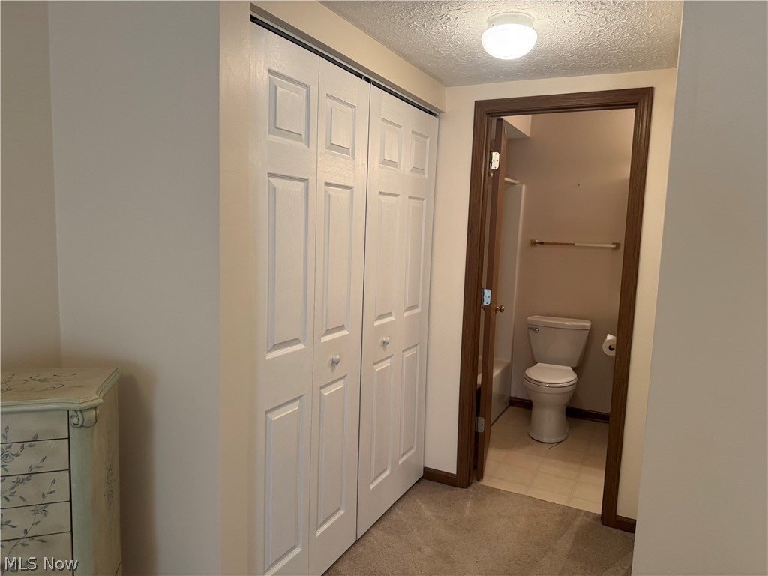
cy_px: 288
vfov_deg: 56.8
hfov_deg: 71.6
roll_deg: -4.3
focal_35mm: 24
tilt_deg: -5.9
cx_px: 384
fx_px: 532
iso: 200
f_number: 1.78
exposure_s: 1/60
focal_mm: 6.76
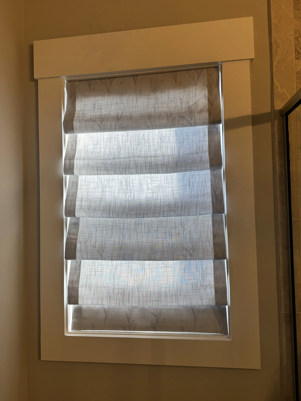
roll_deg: +1.5
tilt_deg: +2.8
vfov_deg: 63.4
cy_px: 196
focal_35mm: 28
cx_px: 136
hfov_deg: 49.7
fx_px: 325
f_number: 1.78
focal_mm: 6.76
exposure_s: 1/125
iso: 50
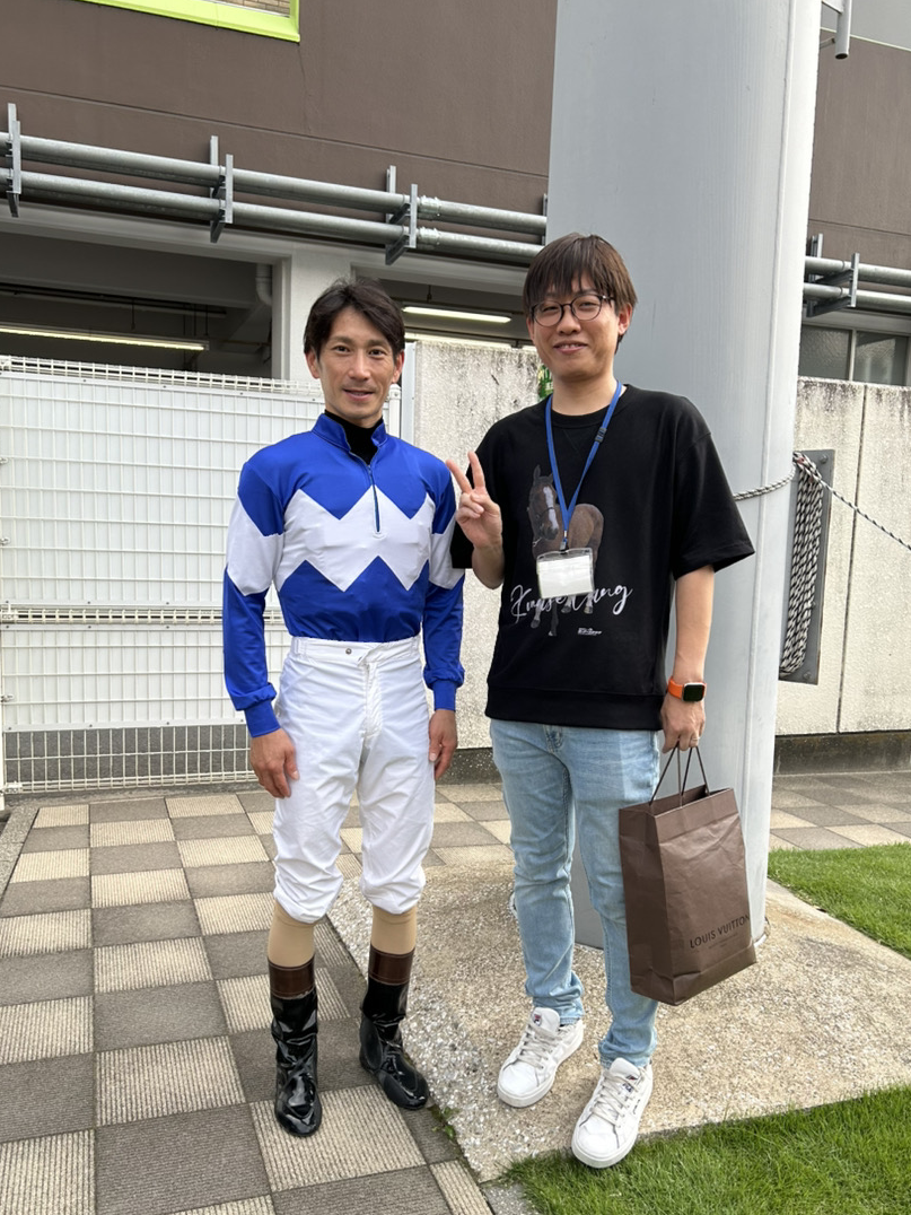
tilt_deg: -5.9
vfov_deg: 61.6
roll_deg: -2.0
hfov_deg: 48.2
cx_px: 474
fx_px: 1018
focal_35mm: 29
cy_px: 647
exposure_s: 1/621
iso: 50
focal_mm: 5.7
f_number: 1.5
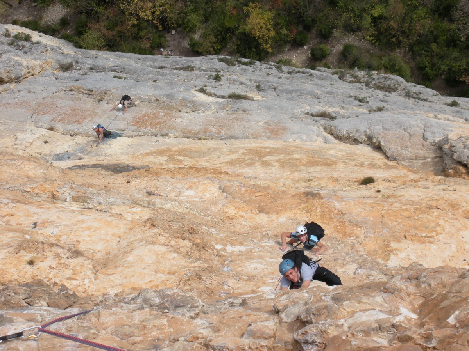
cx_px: 234
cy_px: 176
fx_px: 867
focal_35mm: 64
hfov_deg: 30.3
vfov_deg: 22.9
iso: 64
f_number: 4.6
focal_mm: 11.2
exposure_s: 1/267
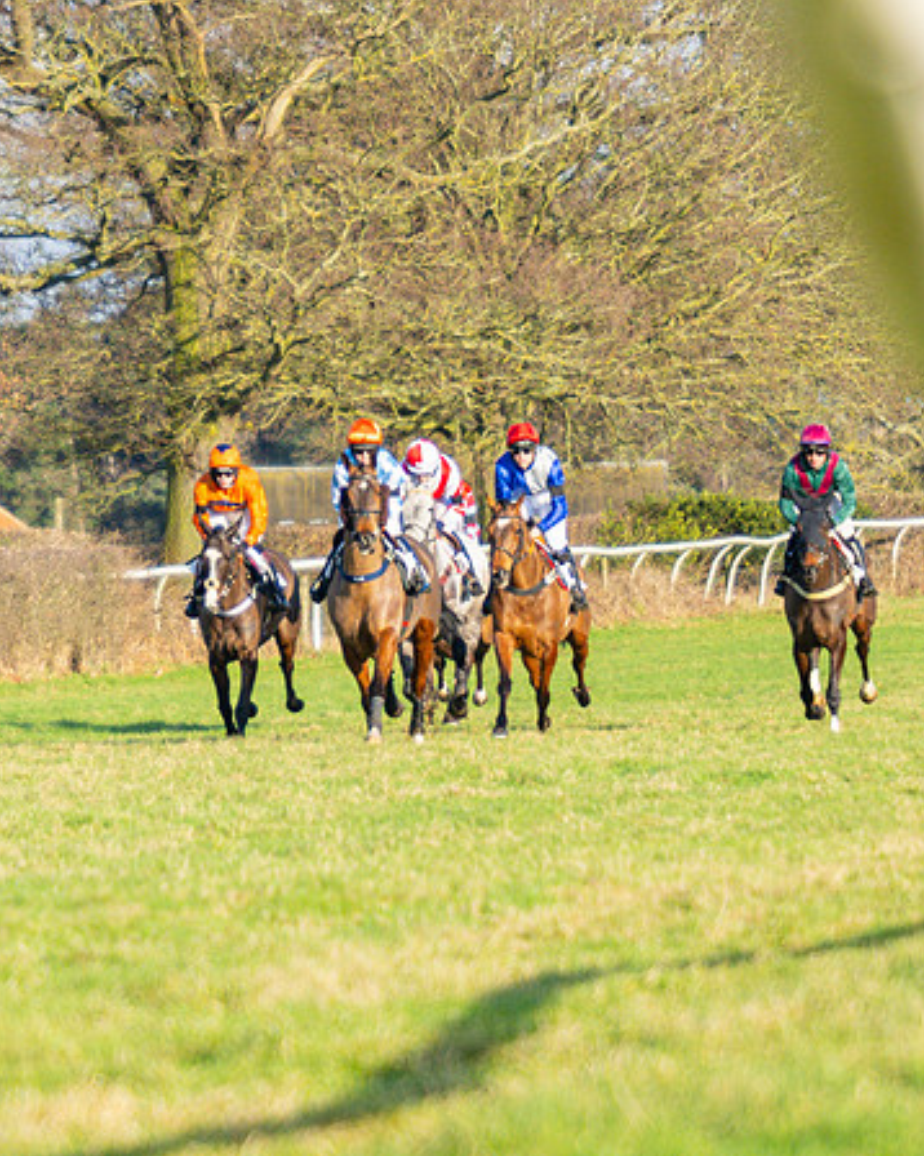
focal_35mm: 426
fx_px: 14572
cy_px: 593
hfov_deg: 3.6
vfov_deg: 4.5
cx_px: 35
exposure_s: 1/2500
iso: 200
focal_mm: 140
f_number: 2.8
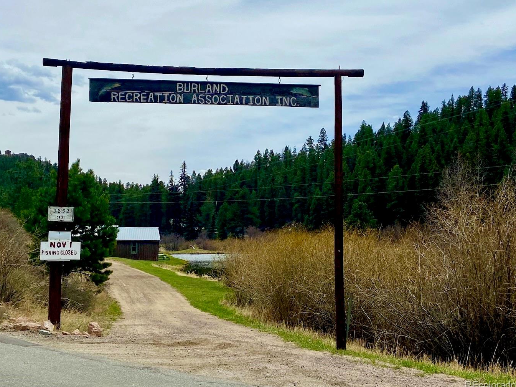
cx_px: 243
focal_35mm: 28
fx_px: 417
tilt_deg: +2.6
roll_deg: -0.6
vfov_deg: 49.7
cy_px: 184
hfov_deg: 63.4
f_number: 1.8
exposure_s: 1/6061
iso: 32
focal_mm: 4.25
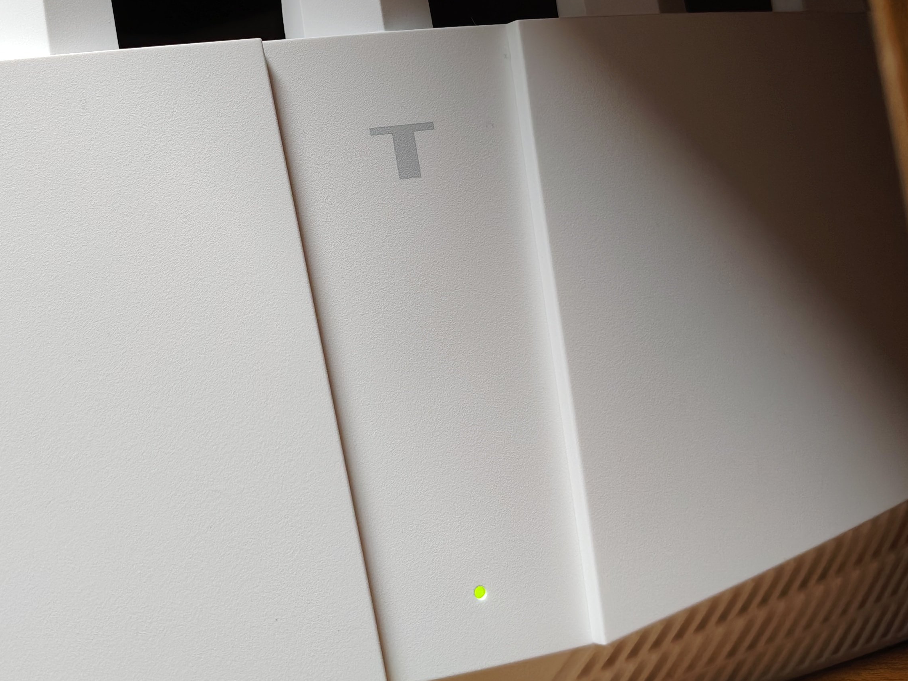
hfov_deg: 39.7
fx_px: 1233
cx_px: 268
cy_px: 188
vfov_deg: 30.5
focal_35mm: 47
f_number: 1.88
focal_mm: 4.84
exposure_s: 1/60
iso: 957
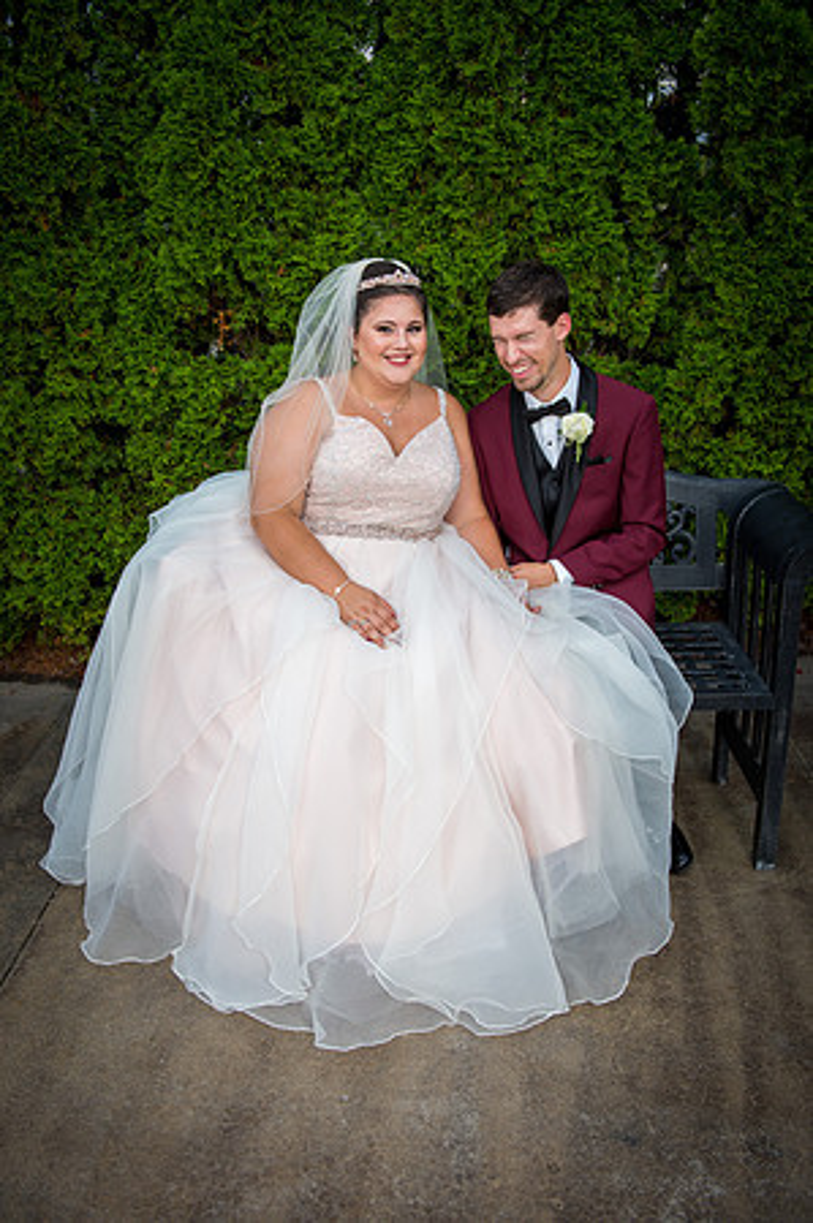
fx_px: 1154
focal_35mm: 34
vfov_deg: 55.8
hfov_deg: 38.8
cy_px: 612
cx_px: 406
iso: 200
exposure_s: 1/180
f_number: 4.8
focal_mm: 34
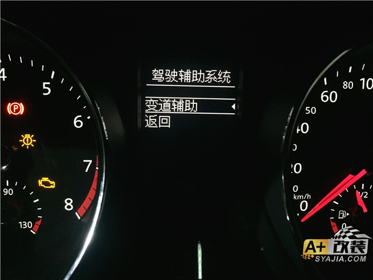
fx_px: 312
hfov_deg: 61.7
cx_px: 186
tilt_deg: -28.2
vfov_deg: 48.2
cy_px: 140
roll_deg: -2.4
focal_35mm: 29
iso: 250
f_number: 2.2
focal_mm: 4.15
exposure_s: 1/30
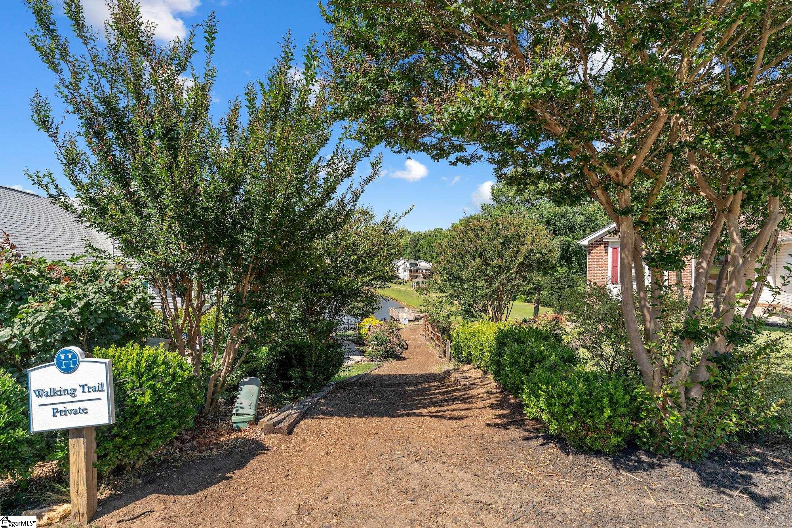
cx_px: 396
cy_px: 264
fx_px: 396
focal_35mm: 18
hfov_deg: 90.0
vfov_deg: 67.4
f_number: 5.6
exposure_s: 1/1250
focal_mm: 18
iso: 400
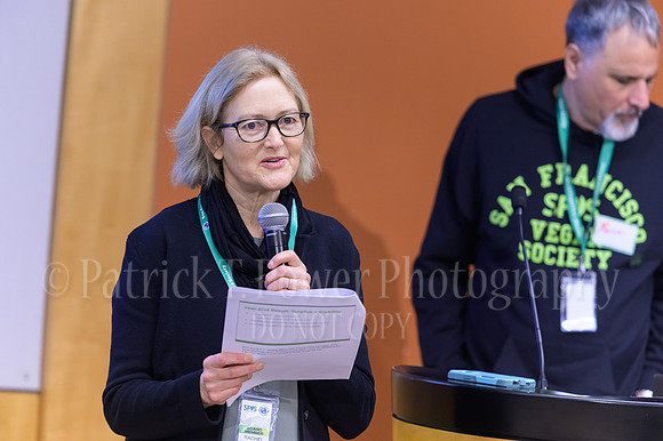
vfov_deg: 5.7
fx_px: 4417
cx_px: 332
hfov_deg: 8.6
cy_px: 220
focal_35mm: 240
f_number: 4
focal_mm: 240
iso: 4000
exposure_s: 1/250
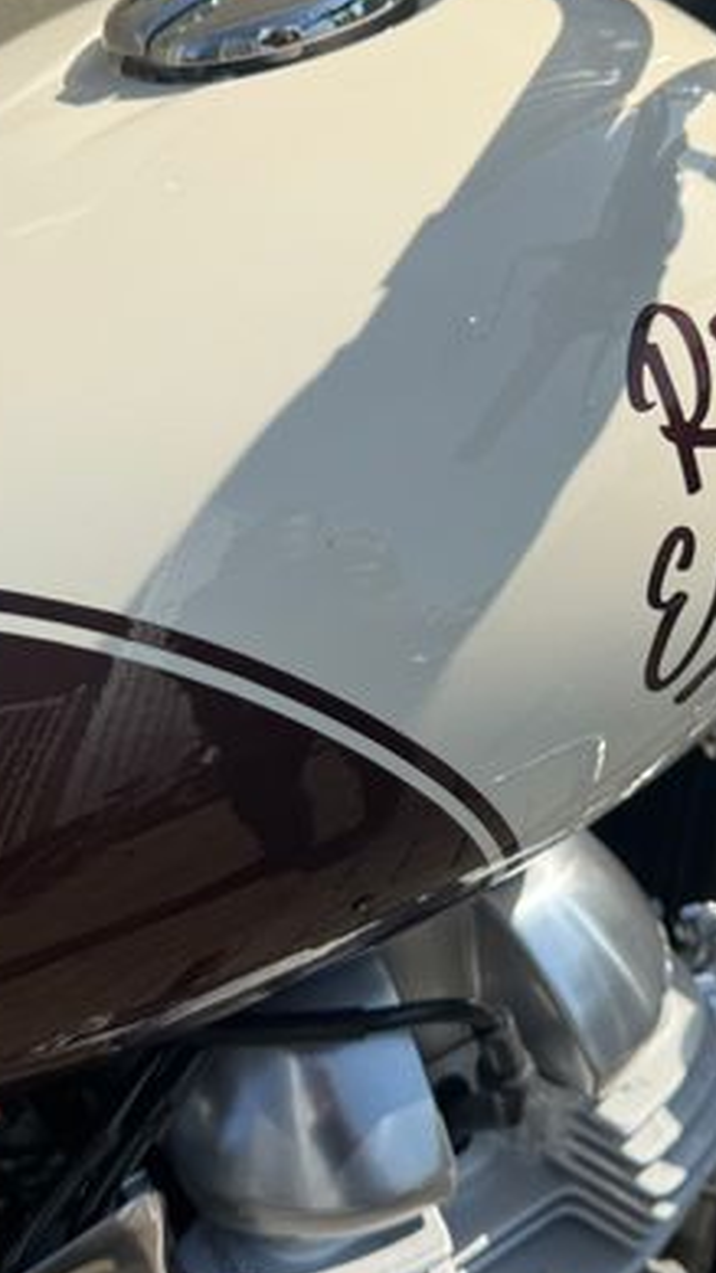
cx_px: 317
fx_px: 1450
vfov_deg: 47.1
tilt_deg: -35.4
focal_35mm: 43
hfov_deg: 27.7
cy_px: 527
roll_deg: +12.0
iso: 80
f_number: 1.78
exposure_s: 1/4405
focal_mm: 6.76
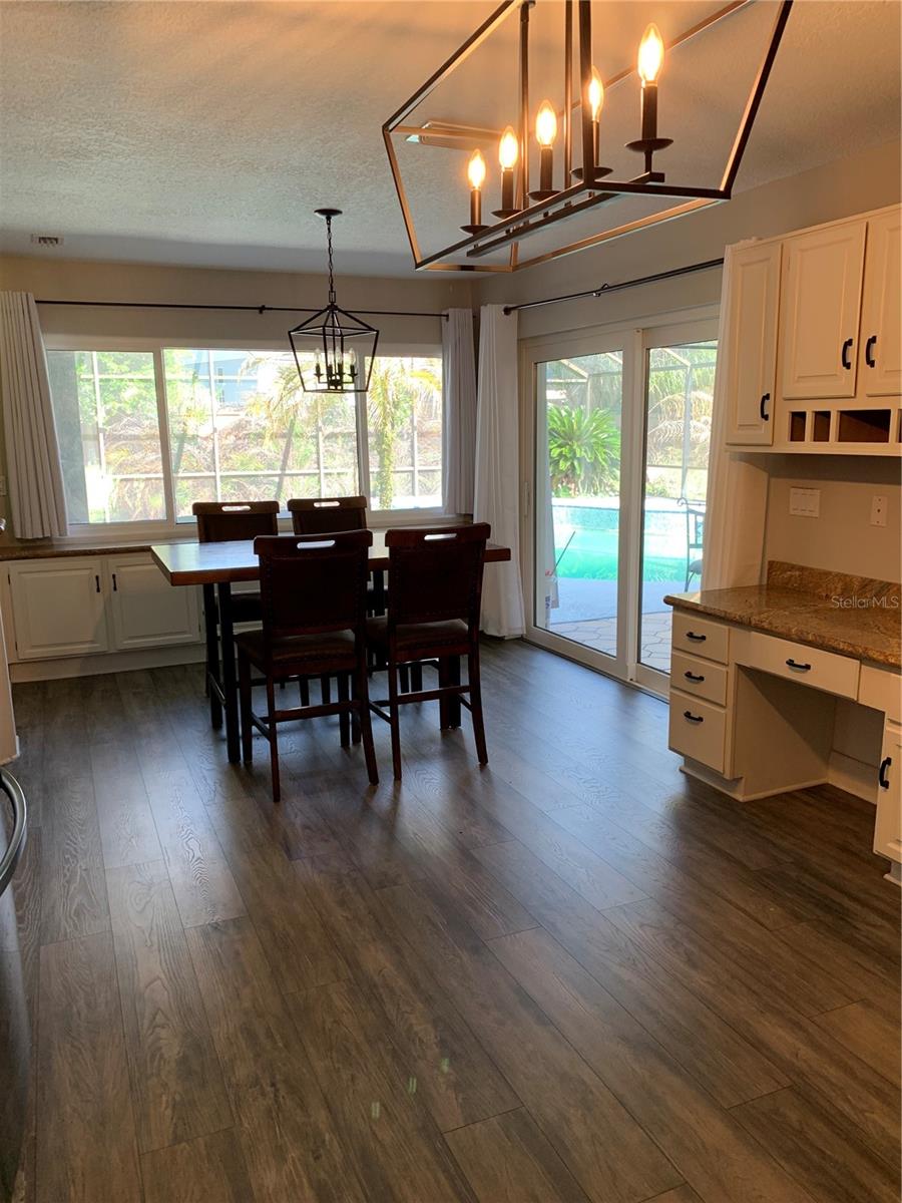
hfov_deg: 53.1
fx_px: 903
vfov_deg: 67.3
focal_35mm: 26
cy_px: 602
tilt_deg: -11.0
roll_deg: +0.7
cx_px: 451
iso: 64
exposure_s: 1/60
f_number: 1.8
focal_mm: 4.25
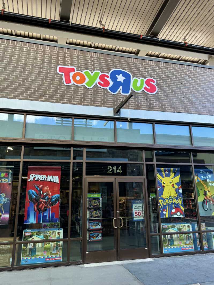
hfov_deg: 51.3
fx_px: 223
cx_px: 104
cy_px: 130
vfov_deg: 65.2
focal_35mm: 27
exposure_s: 1/185
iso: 64
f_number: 1.78
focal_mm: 6.76
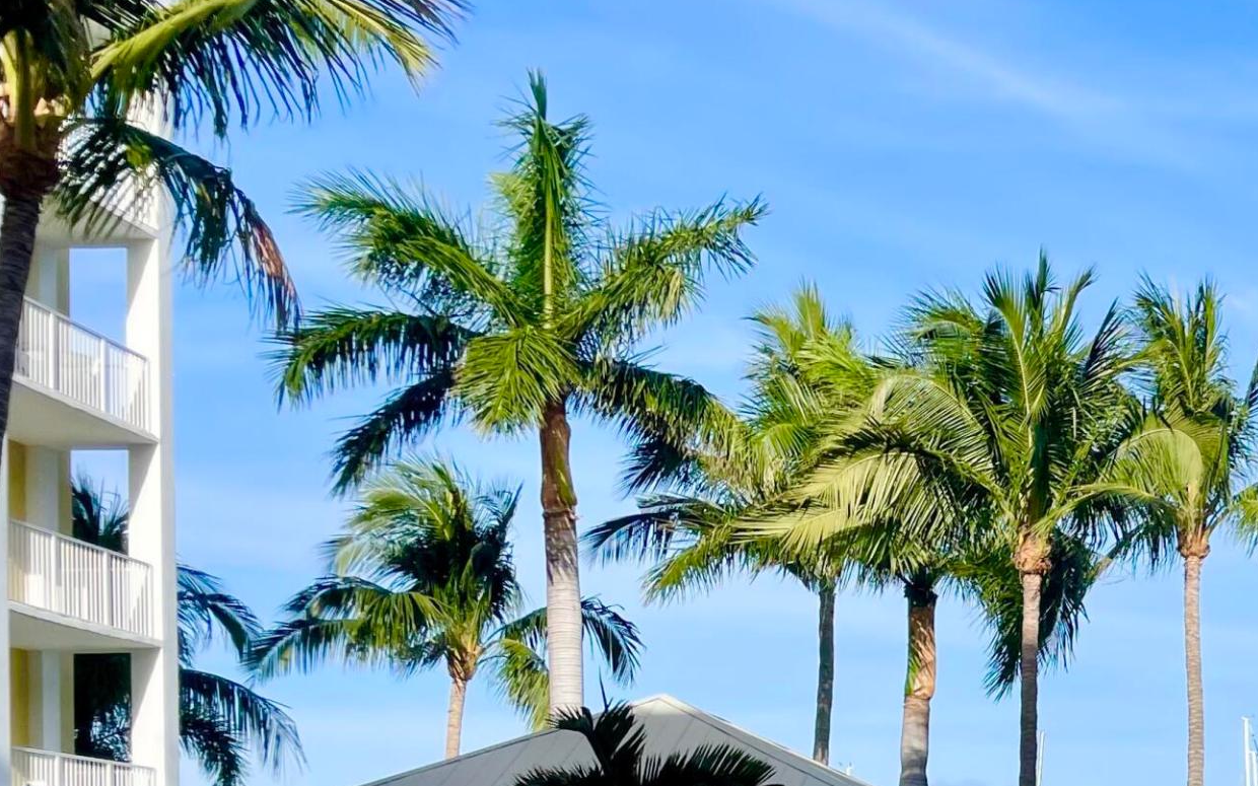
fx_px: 2194
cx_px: 1457
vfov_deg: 19.2
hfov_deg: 28.4
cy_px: 923
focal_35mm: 64
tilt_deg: +1.5
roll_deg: +1.5
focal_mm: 4.2
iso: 32
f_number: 1.6
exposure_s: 1/3300
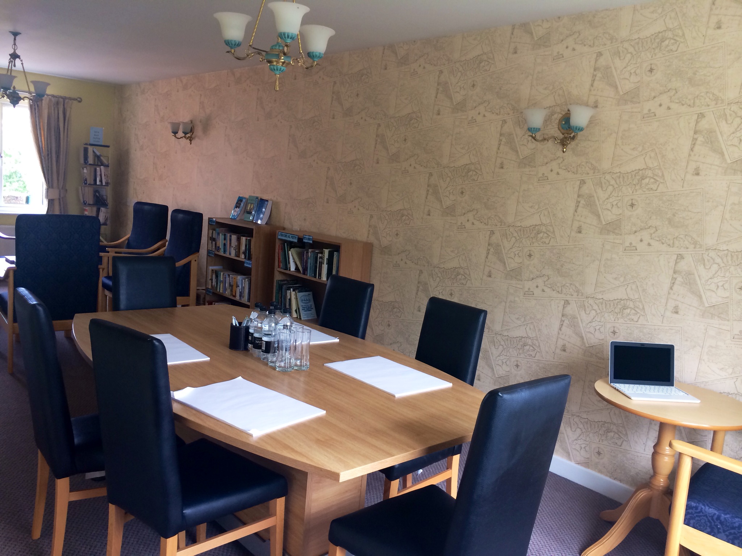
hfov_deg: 60.0
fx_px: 643
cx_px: 371
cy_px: 278
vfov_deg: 46.8
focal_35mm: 30
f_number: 2.2
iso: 64
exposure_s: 1/30
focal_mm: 4.12
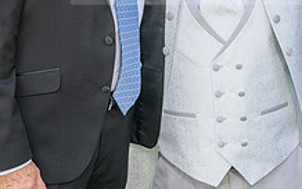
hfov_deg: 16.1
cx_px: 191
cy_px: -28
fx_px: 1069
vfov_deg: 9.9
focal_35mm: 130
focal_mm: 48
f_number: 8
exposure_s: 1/200
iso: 200
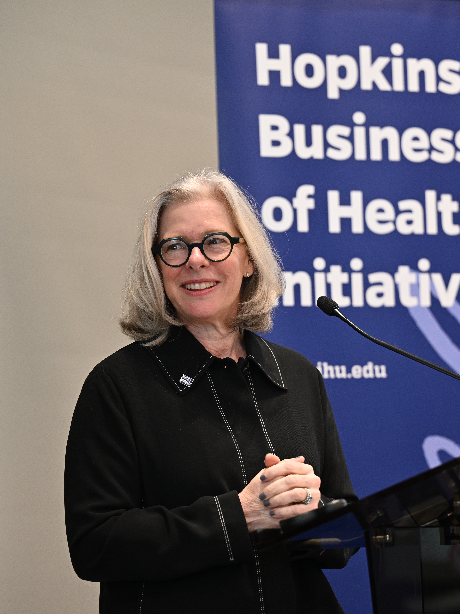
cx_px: 342
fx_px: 2941
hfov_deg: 8.9
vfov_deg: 11.9
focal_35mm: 166
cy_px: 307
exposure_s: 1/160
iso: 800
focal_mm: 115
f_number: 2.8
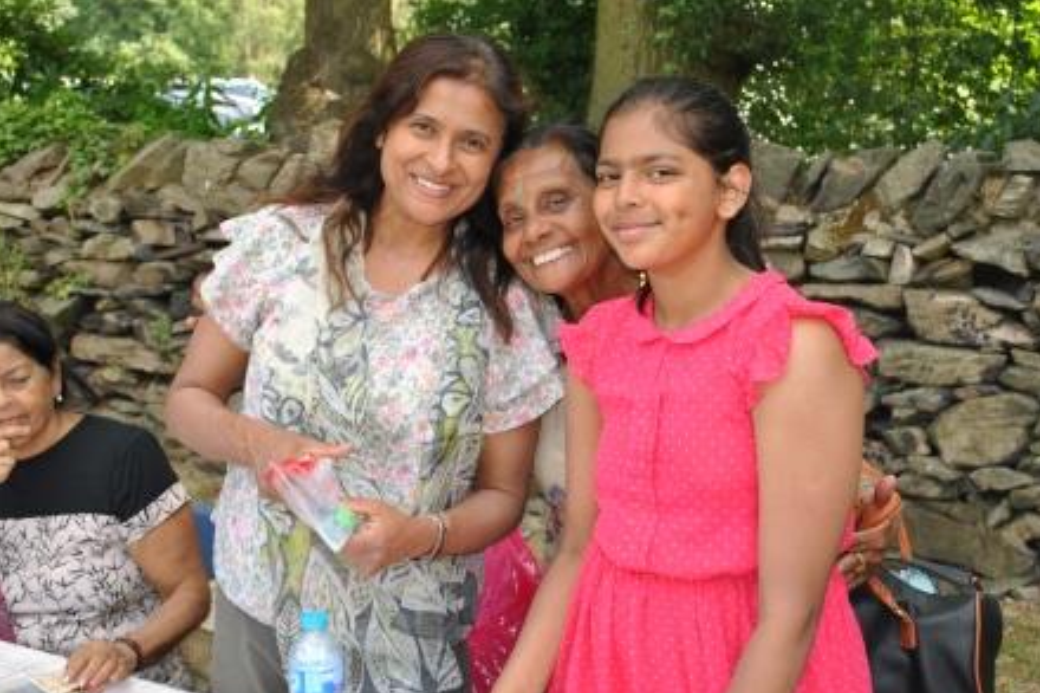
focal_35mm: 52
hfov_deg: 38.2
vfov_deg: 26.0
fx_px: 1502
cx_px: 522
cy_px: 352
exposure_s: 1/100
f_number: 5.6
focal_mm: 34
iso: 200
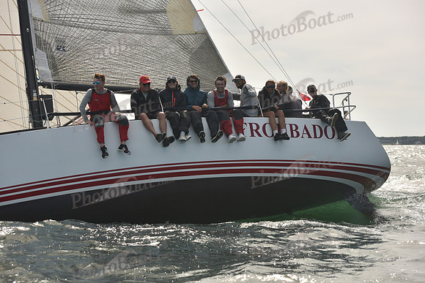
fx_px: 827
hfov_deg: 28.8
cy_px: 142
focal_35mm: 70
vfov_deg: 19.5
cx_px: 212
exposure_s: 1/1000
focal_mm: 70
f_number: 5.6
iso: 320
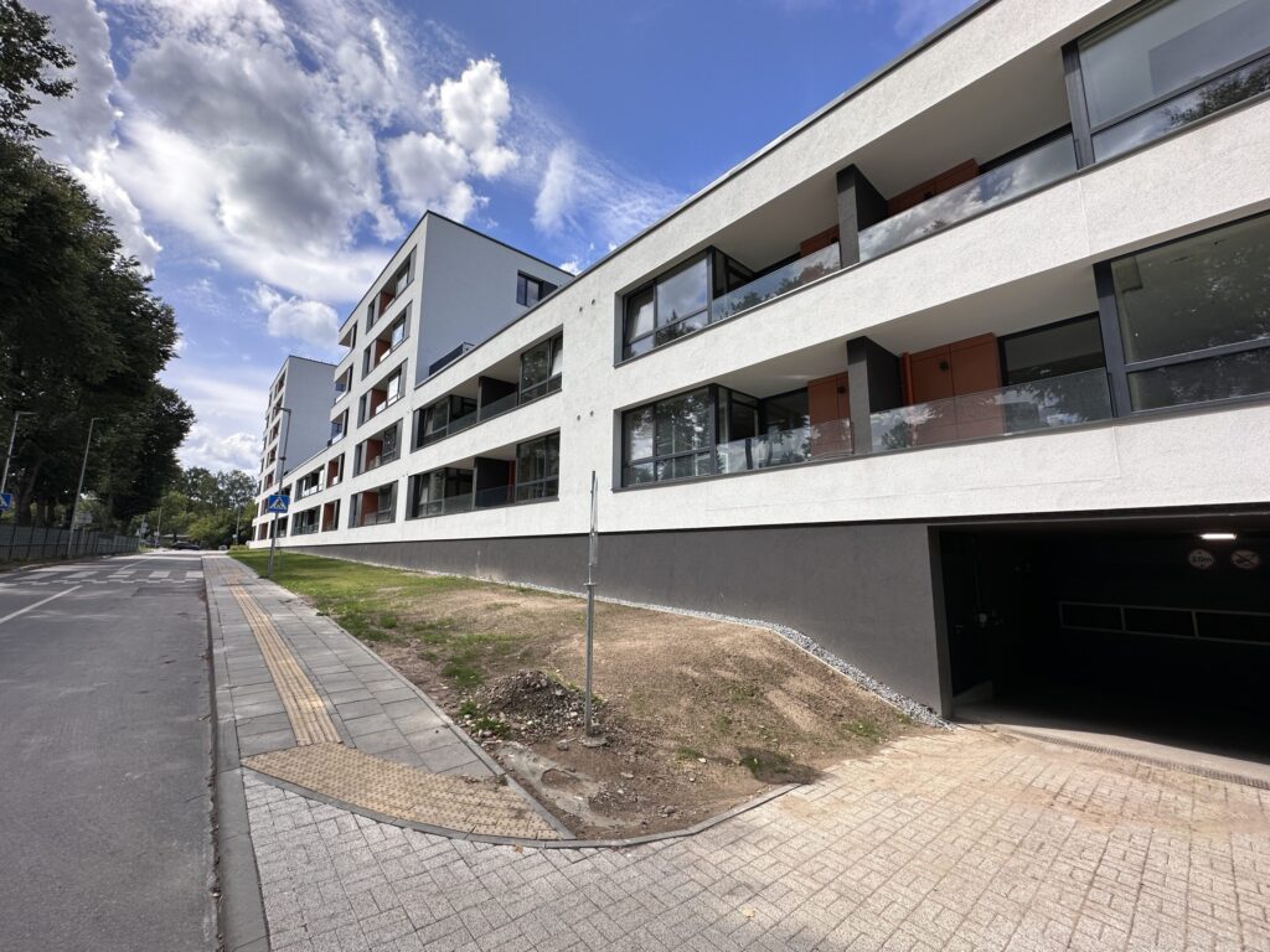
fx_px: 514
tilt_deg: +9.5
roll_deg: -0.1
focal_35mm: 14
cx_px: 635
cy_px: 476
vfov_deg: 85.7
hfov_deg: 102.1
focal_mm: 2.22
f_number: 2.2
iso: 50
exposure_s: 1/1984
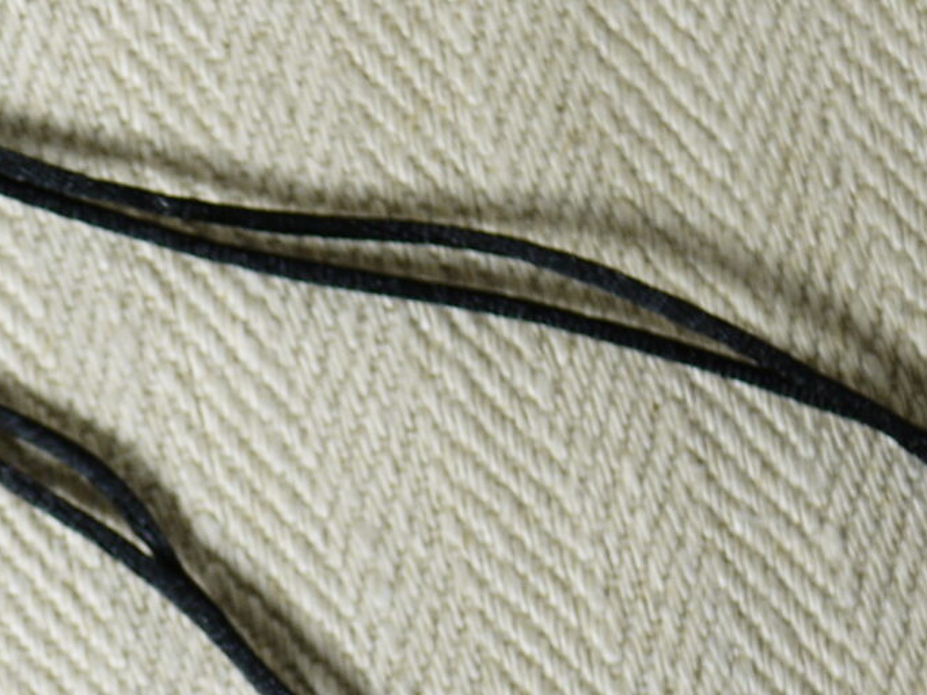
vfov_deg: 6.6
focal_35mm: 225
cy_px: 869
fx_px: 6024
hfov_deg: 8.7
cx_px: -301
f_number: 2.8
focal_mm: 30
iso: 160
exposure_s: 1/250
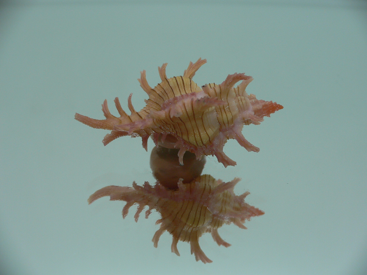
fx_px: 371
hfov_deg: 52.6
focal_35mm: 35
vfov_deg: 40.7
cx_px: 184
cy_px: 138
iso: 80
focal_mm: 4.6
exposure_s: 1/60
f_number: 2.8
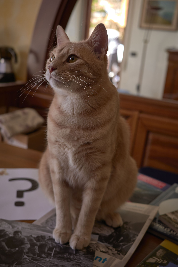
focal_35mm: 40
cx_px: 89
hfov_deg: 33.4
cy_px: 134
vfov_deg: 48.5
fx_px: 297
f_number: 2.8
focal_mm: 26
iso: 200
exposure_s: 1/40
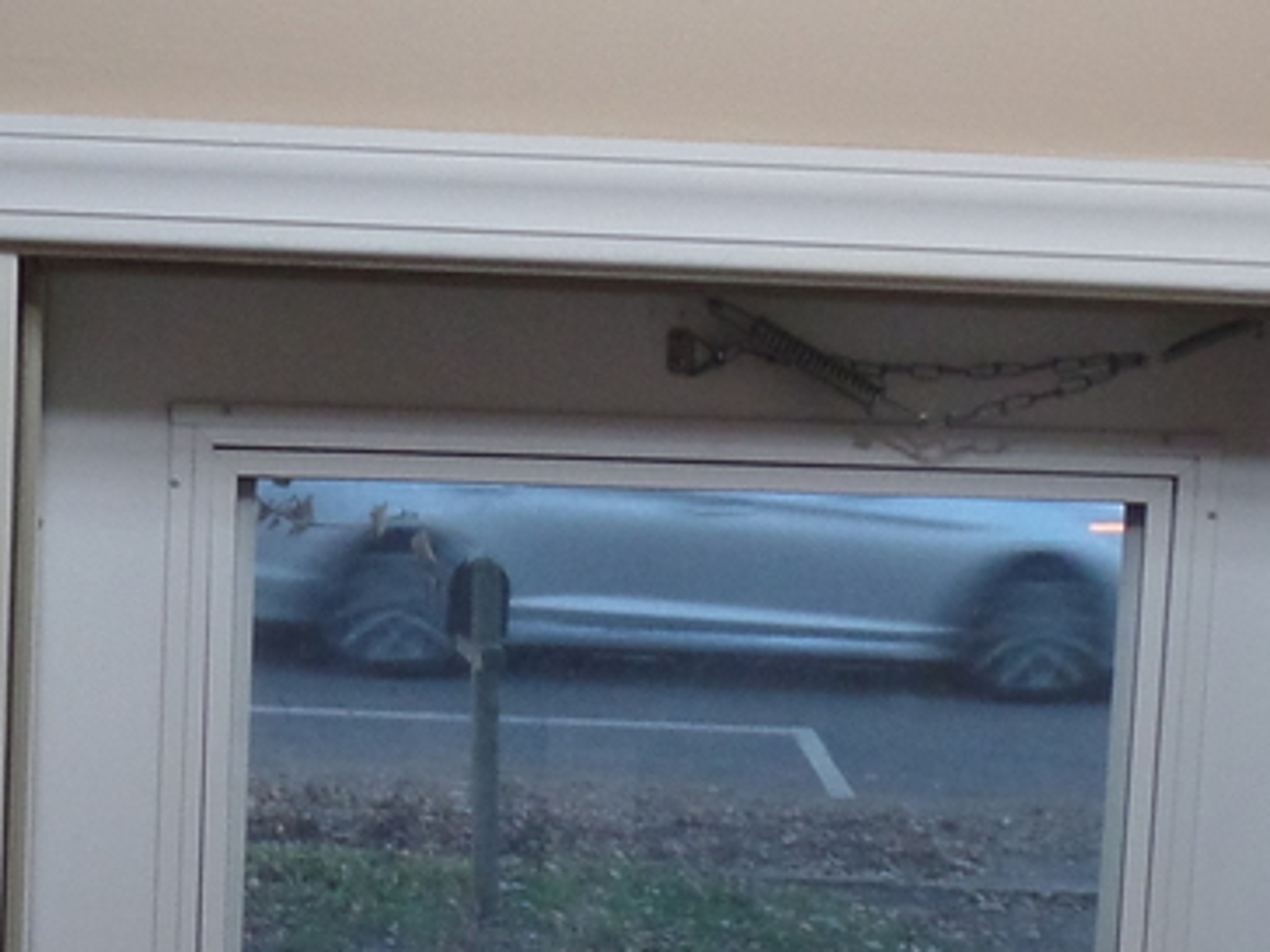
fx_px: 6090
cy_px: 973
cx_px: 447
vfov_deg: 8.9
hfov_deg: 11.9
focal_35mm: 166
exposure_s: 1/30
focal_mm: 7.5
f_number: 3.2
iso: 240
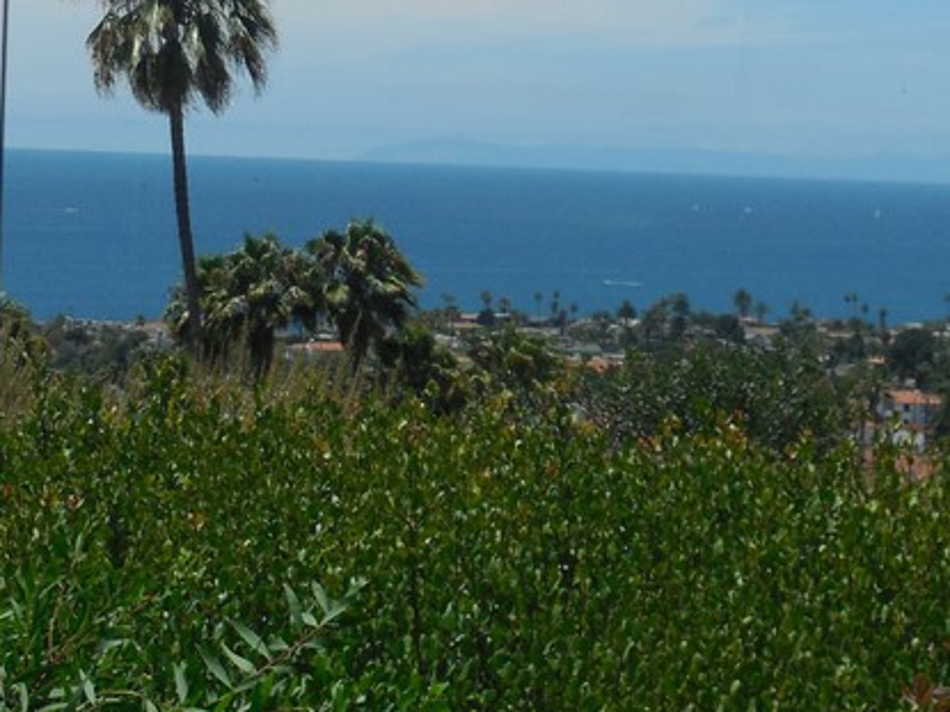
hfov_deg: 12.1
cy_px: 71
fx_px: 4472
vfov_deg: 9.1
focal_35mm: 163
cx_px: 785
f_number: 4.2
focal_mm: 10.9
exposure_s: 1/1250
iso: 125
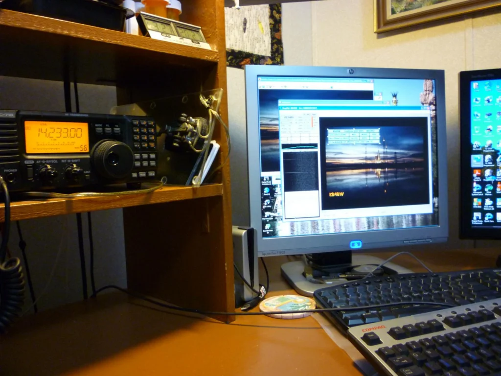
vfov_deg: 48.2
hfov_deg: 61.7
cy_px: 188
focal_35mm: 29
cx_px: 250
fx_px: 420
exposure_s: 1/13
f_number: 3.3
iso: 400
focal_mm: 5.2
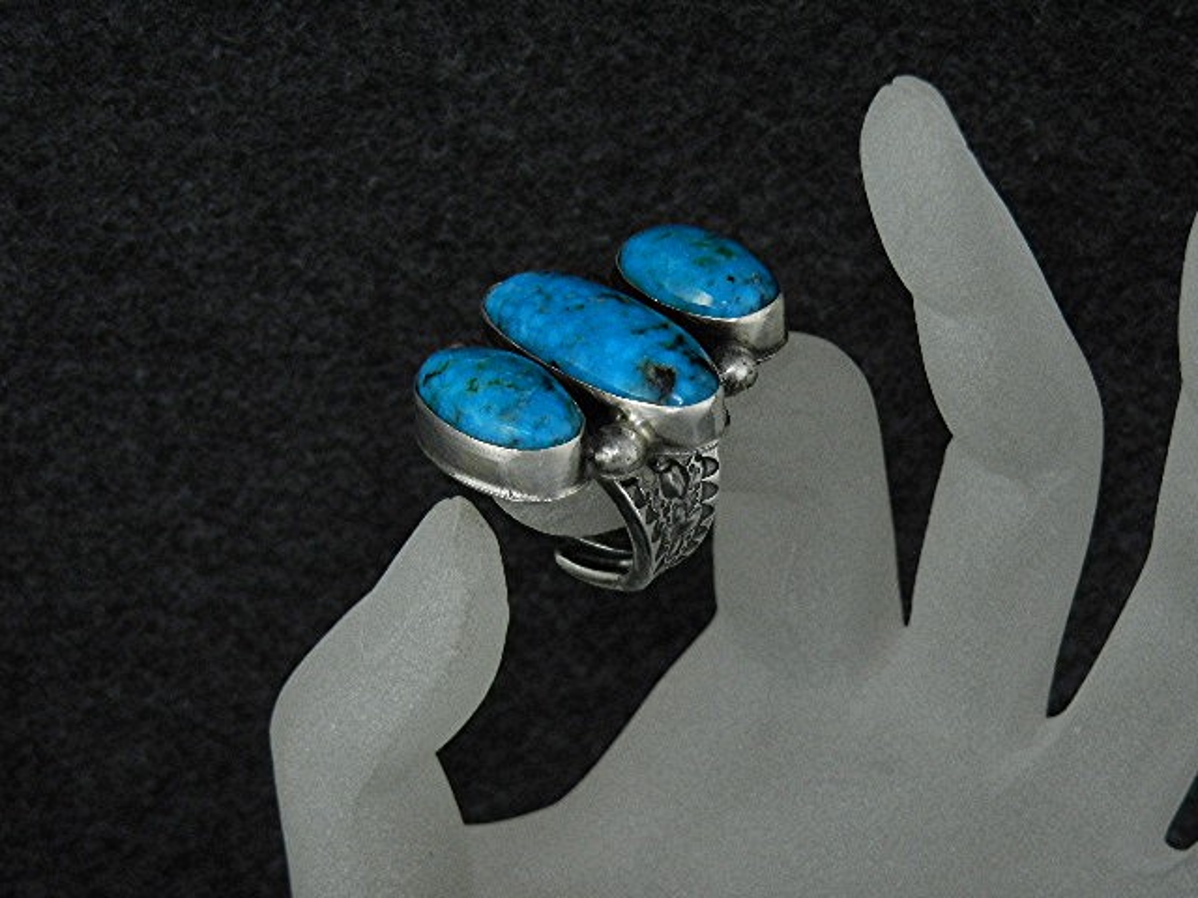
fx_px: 2665
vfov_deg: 19.1
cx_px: 599
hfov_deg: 25.3
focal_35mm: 77
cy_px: 449
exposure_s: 1/30
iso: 800
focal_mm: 13.9
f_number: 8.6
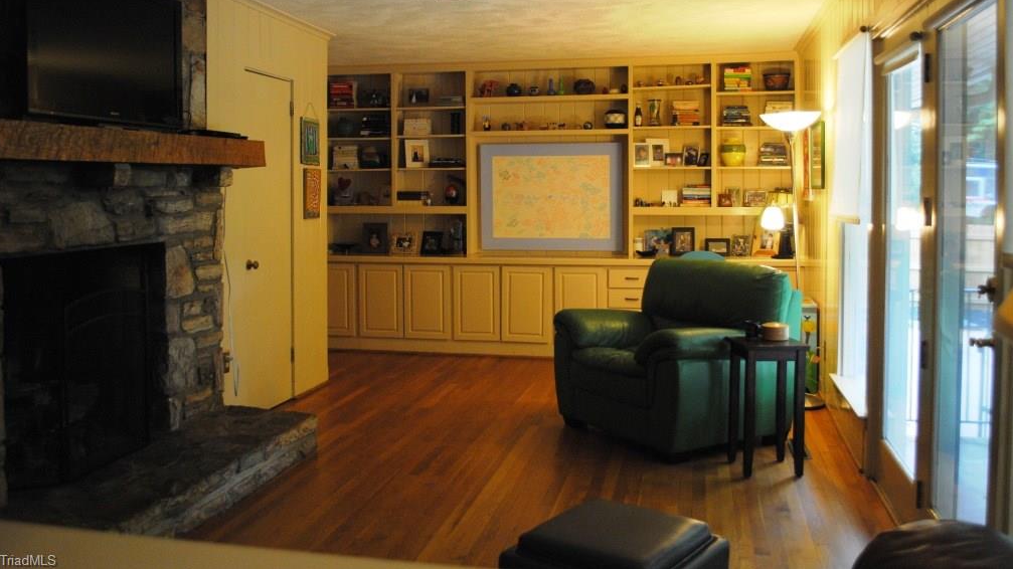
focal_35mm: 32
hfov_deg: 61.0
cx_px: 499
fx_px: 859
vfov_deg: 36.5
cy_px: 226
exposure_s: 1/30
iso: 720
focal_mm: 20
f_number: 3.8
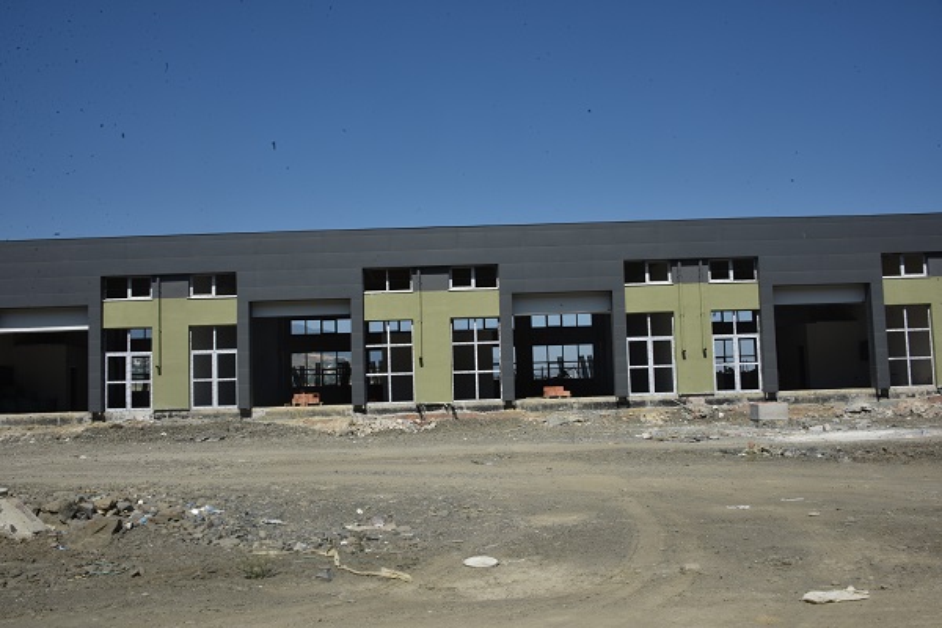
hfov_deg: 58.7
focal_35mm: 32
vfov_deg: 41.1
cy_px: 314
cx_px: 471
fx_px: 837
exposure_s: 1/80
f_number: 25
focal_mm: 32
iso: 160
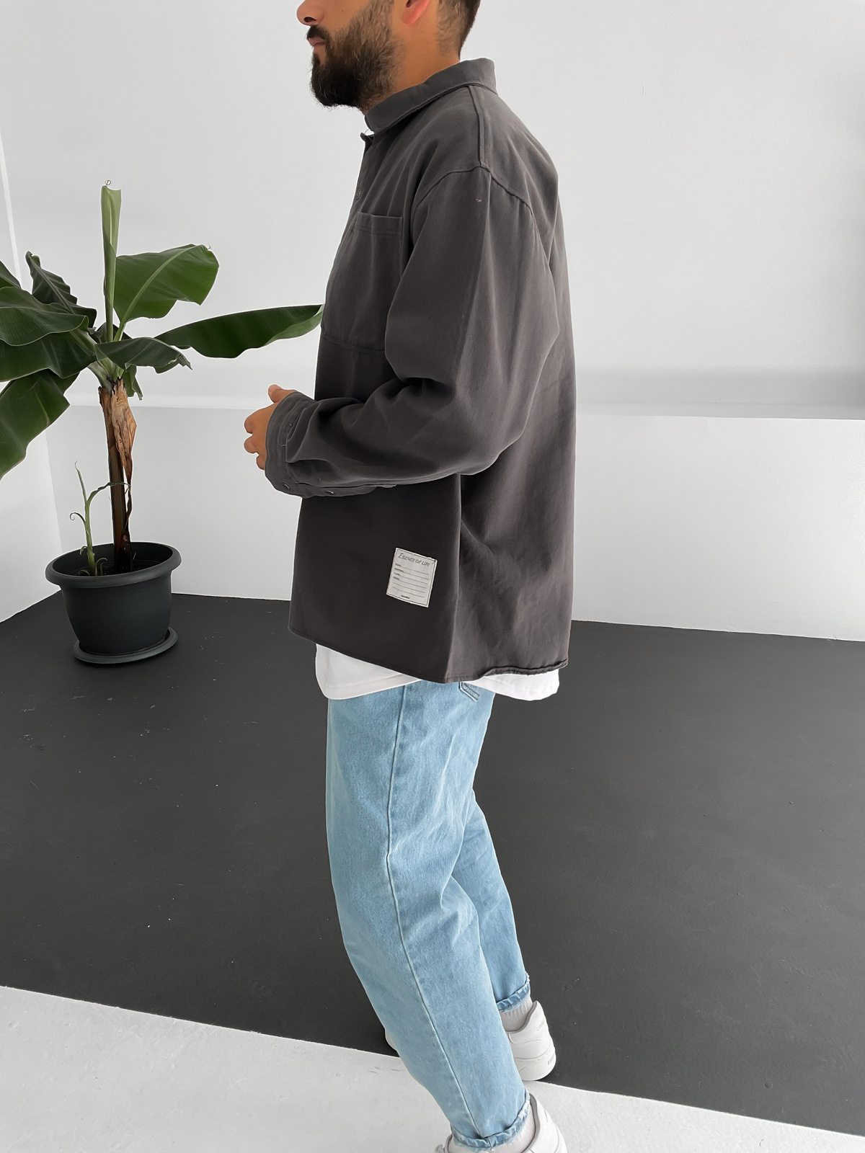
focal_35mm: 29
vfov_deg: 61.7
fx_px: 966
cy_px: 576
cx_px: 432
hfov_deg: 48.2
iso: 16
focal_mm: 3
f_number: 1.8
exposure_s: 1/125
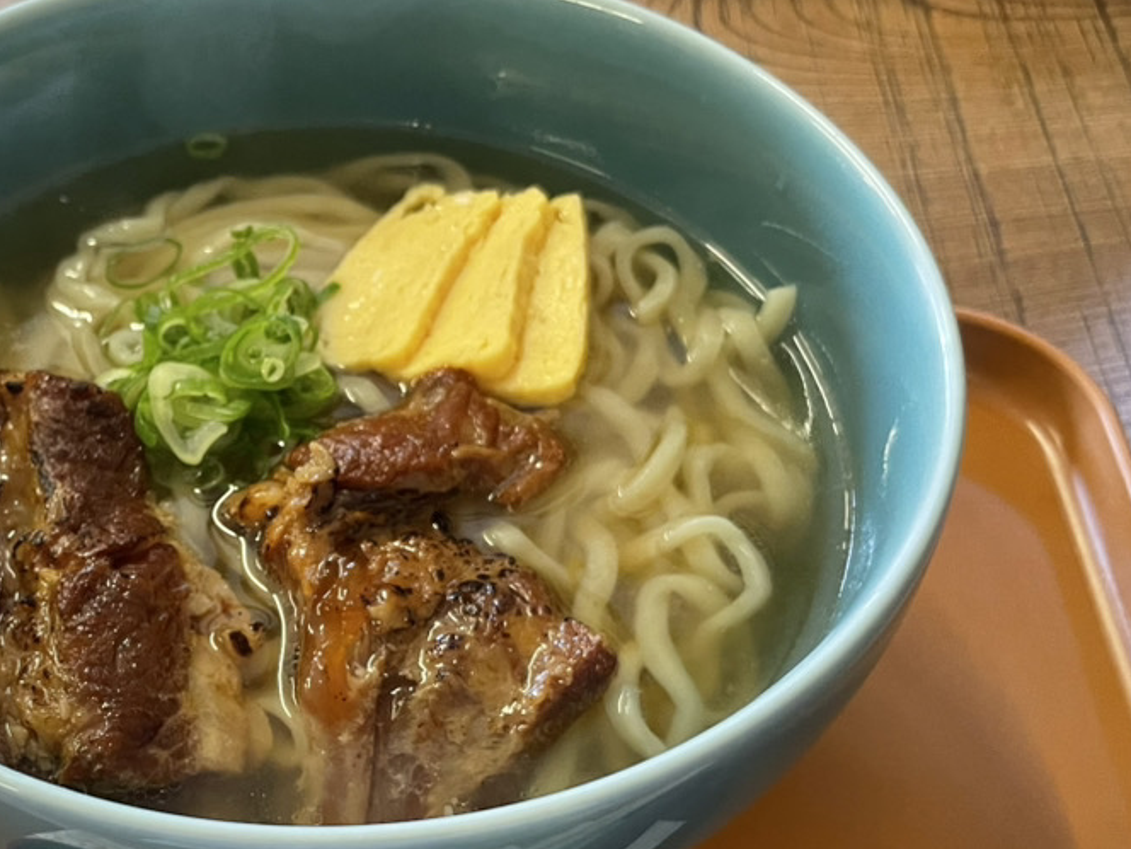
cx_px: 291
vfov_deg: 30.0
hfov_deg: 39.4
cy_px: 706
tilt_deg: -55.0
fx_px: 1536
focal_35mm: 47
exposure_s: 1/60
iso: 250
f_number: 1.6
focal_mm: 4.2
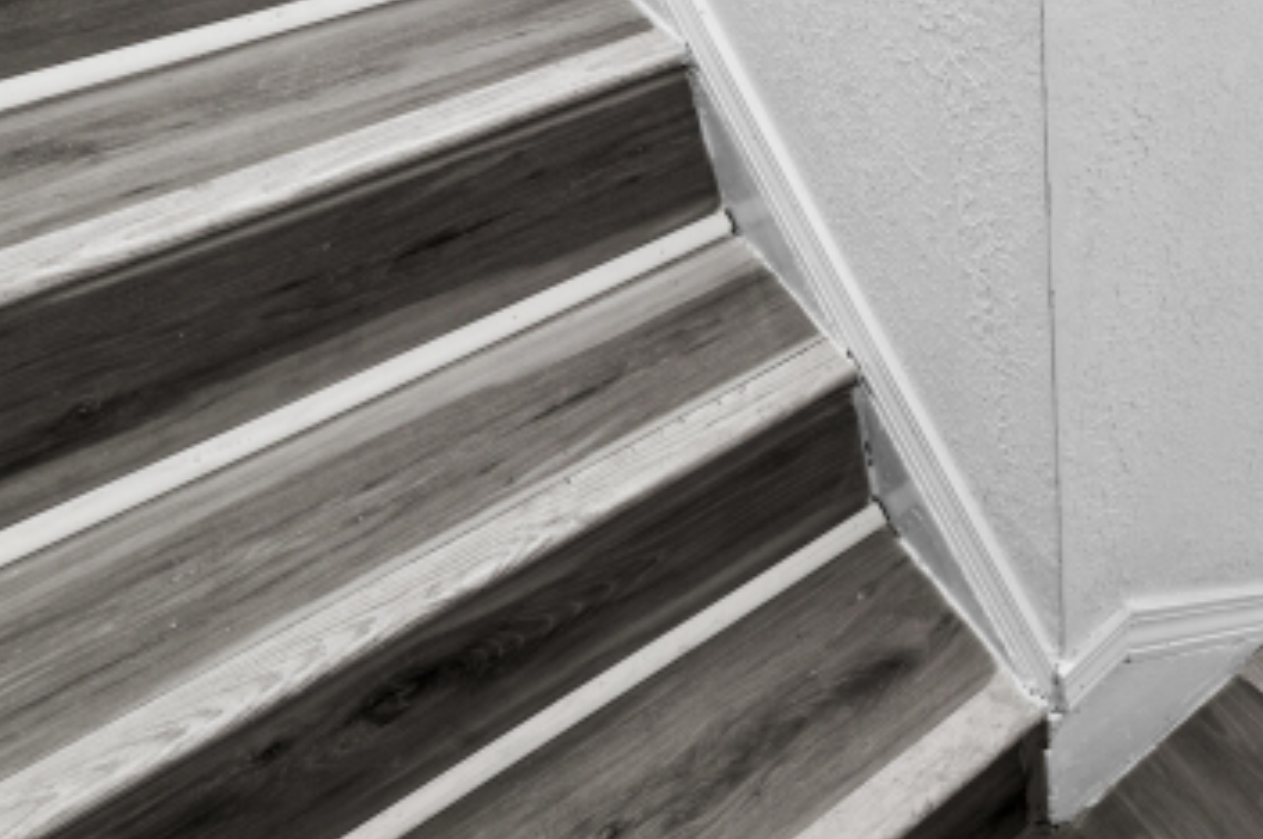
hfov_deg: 51.0
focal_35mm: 32
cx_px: 1170
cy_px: 143
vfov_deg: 39.1
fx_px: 1122
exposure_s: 1/3
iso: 400
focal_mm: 10
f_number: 7.1
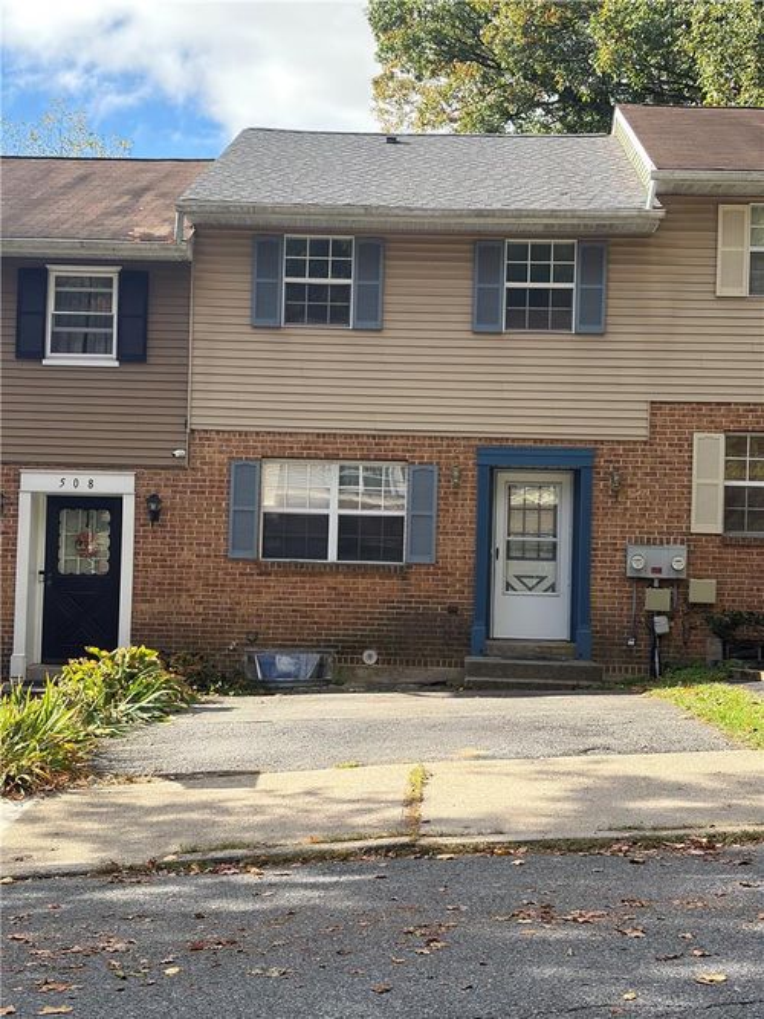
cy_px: 510
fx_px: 1531
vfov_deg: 36.8
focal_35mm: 52
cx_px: 382
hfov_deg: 28.0
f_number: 1.6
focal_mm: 5.96
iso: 50
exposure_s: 1/1339
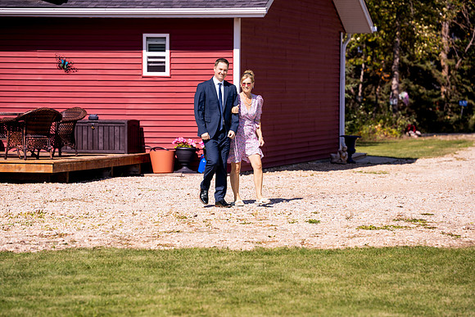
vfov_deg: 9.2
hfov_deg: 13.7
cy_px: 158
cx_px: 238
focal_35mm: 150
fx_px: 1980
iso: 125
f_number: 4
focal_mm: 150
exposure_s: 1/1250
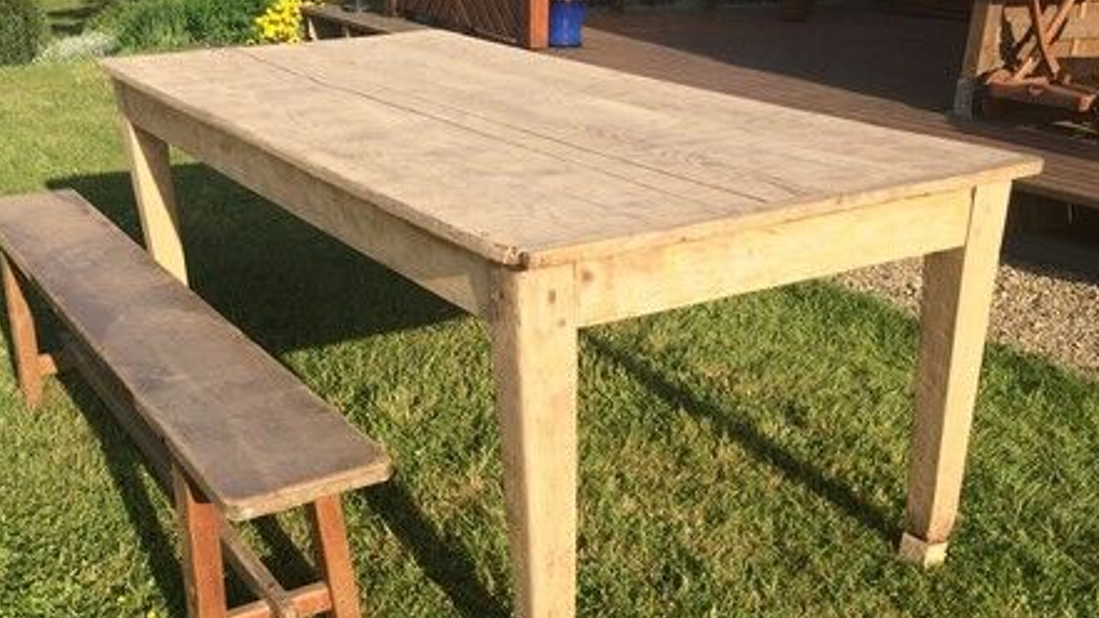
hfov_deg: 47.4
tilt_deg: -25.5
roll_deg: +0.0
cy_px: 493
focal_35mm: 43
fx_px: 1253
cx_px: 548
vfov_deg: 27.2
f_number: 2.2
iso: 32
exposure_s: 1/1140
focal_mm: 4.15
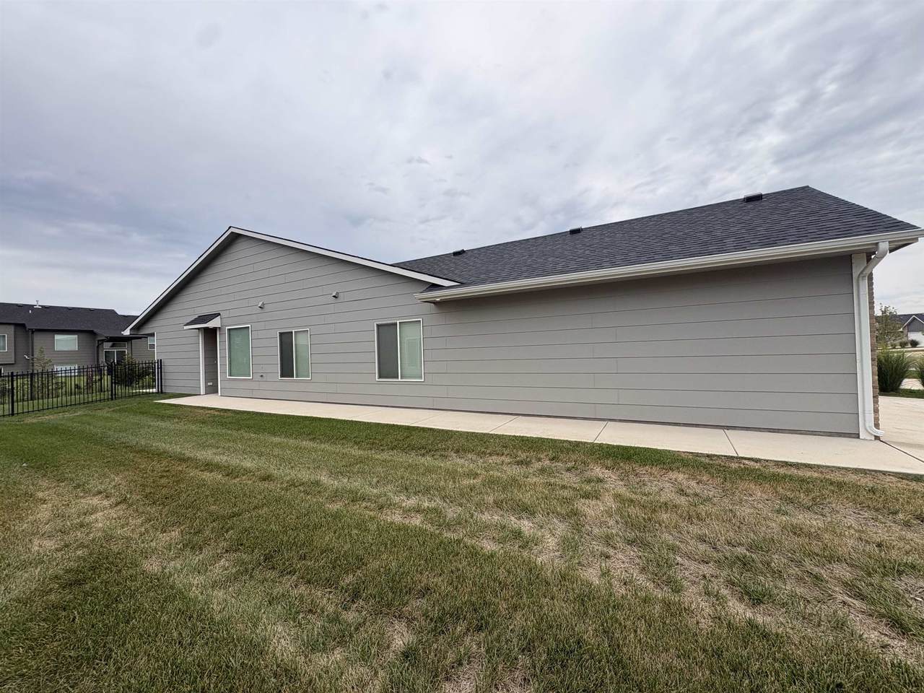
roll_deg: +2.0
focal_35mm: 14
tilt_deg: +1.5
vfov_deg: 85.7
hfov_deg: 102.1
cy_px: 346
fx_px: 374
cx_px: 462
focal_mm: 2.22
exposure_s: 1/1395
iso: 50
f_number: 2.2
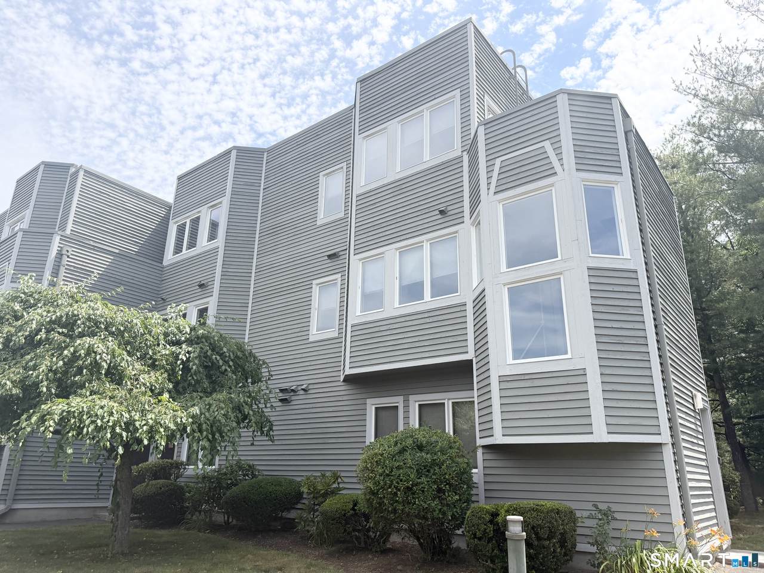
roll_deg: -0.8
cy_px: 286
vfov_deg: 56.8
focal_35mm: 24
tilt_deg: +19.2
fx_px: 530
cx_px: 382
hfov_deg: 71.6
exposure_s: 1/4975
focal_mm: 6.76
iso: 100
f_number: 1.78
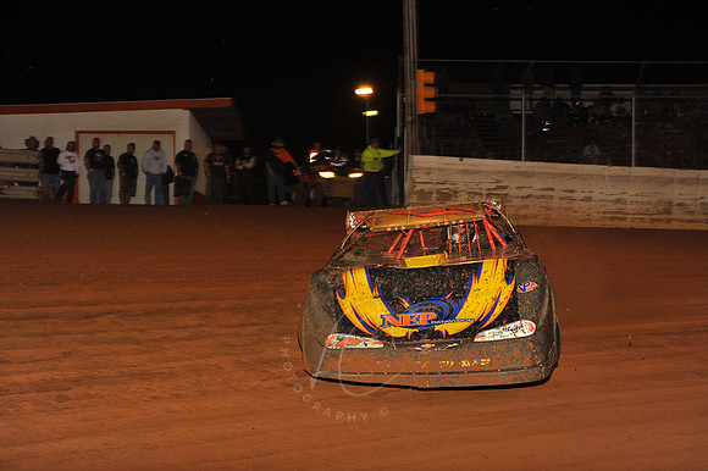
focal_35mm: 60
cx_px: 354
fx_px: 1179
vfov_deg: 22.6
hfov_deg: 33.4
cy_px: 236
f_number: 7.1
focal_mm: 60
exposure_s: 1/320
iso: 800
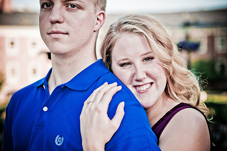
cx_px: 114
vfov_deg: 13.0
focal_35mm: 105
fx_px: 661
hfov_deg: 19.5
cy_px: 76
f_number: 2.8
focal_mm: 70
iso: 200
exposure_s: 1/500
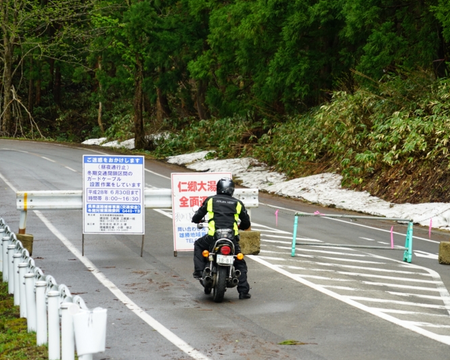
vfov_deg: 9.4
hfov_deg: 11.7
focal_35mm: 165
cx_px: 257
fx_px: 2198
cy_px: 180
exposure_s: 1/160
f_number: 6.3
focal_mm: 146
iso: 400
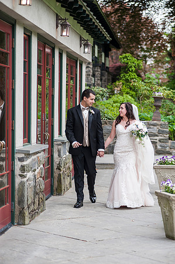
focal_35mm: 112
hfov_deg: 12.2
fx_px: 818
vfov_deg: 18.3
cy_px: 132
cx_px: 88
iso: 200
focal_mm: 112
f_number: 3.2
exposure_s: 1/800
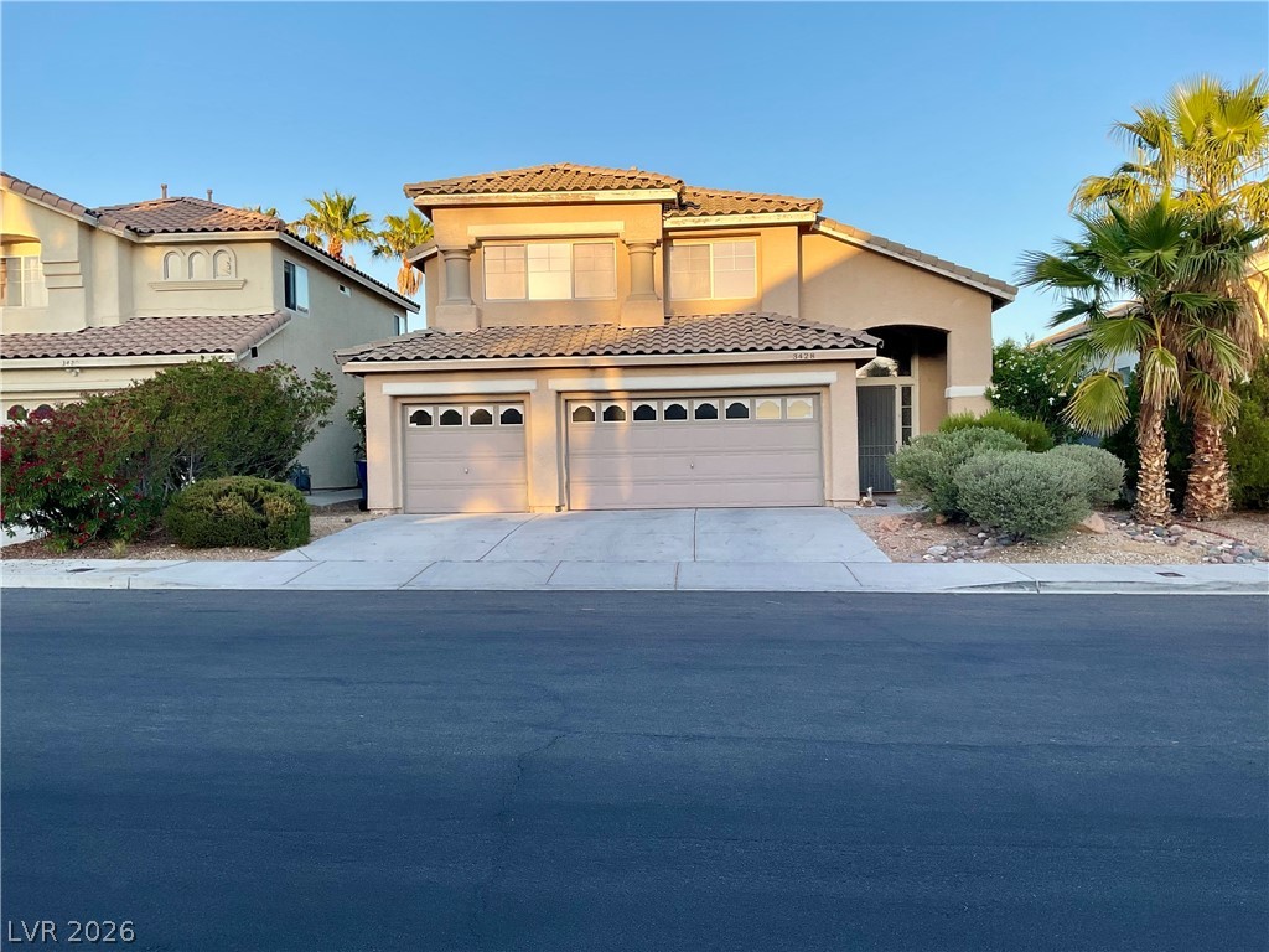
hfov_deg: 61.7
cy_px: 476
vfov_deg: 48.2
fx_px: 1063
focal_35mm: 29
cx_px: 634
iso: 16
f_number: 1.8
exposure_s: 1/386
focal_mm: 3
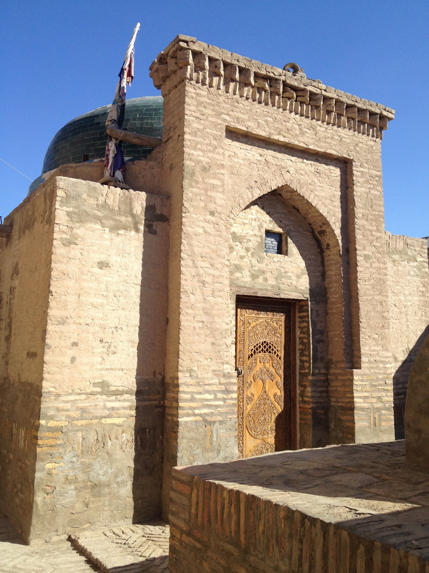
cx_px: 214
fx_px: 578
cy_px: 286
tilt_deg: +6.6
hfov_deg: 40.7
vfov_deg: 52.6
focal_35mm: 35
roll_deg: -1.3
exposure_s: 1/1493
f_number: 2.4
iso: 50
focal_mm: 4.28
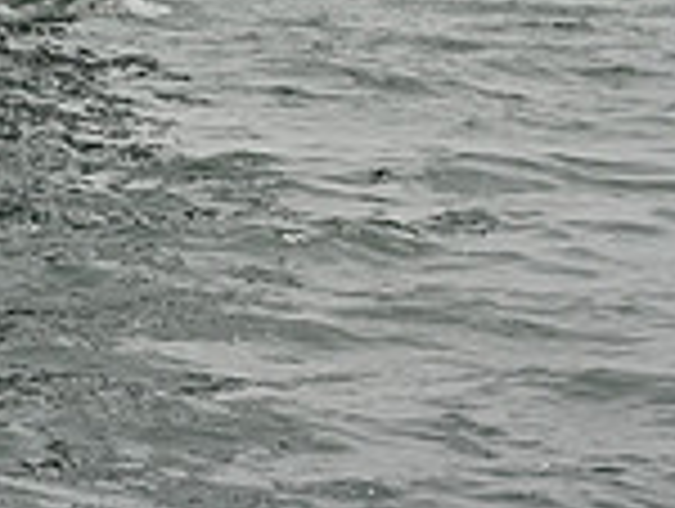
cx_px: -92
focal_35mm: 260
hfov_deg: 7.6
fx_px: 5078
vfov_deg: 5.5
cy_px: -778
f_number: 11
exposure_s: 1/800
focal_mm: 70
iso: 320
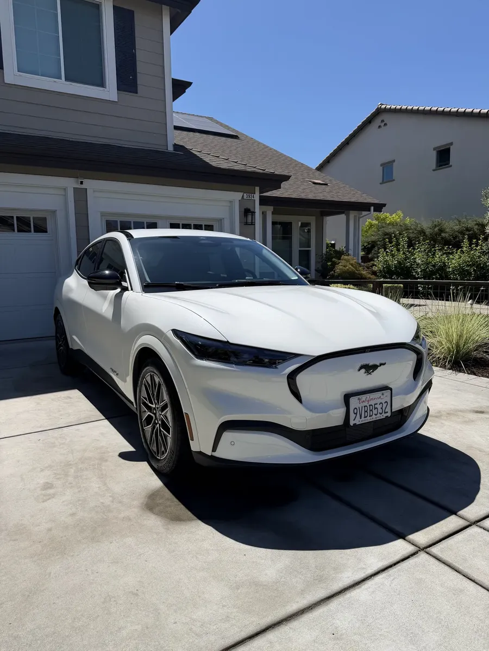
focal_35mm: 24
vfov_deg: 71.6
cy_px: 326
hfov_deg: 56.8
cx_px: 244
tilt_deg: -7.0
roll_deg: +0.8
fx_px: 452
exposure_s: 1/6173
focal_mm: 6.76
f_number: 1.78
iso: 80
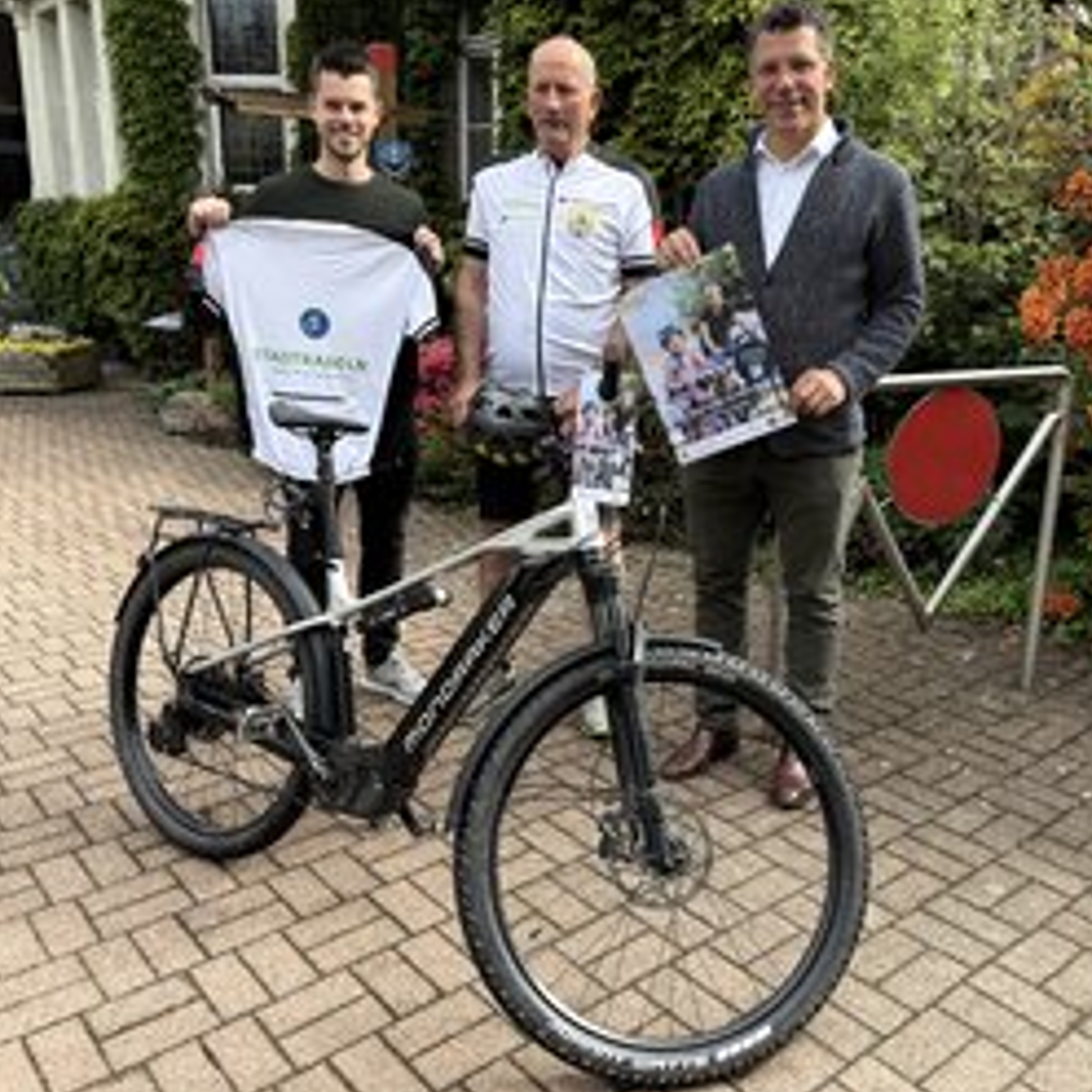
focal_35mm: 30
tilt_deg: -16.1
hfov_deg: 54.0
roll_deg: -0.9
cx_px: 577
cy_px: 544
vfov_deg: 54.0
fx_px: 1071
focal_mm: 6.76
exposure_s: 1/1122
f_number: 1.78
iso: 80
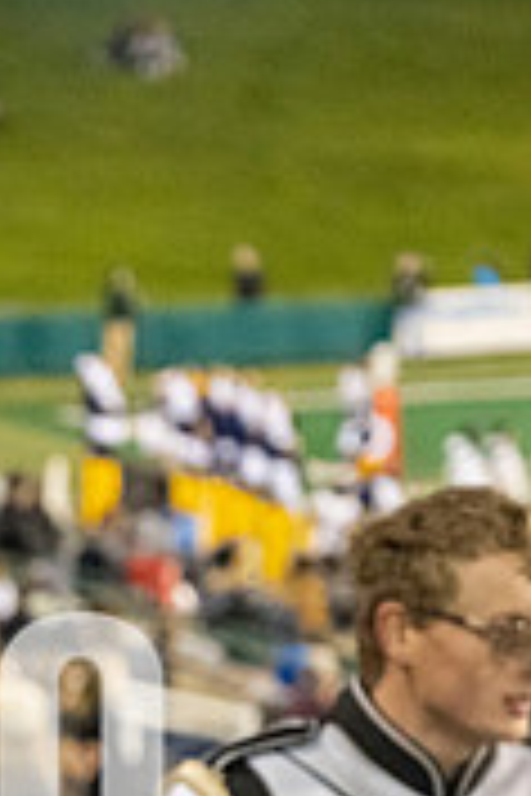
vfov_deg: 8.9
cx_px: -176
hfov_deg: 6.0
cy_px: 825
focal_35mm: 229
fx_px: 5066
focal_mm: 70
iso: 3200
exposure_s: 1/500
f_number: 4
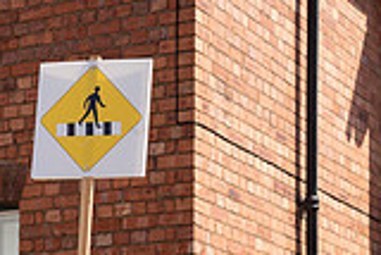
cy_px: 392
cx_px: 19
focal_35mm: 138
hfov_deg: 14.7
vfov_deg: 9.6
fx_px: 1462
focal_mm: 38
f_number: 3.5
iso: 160
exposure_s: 1/2500
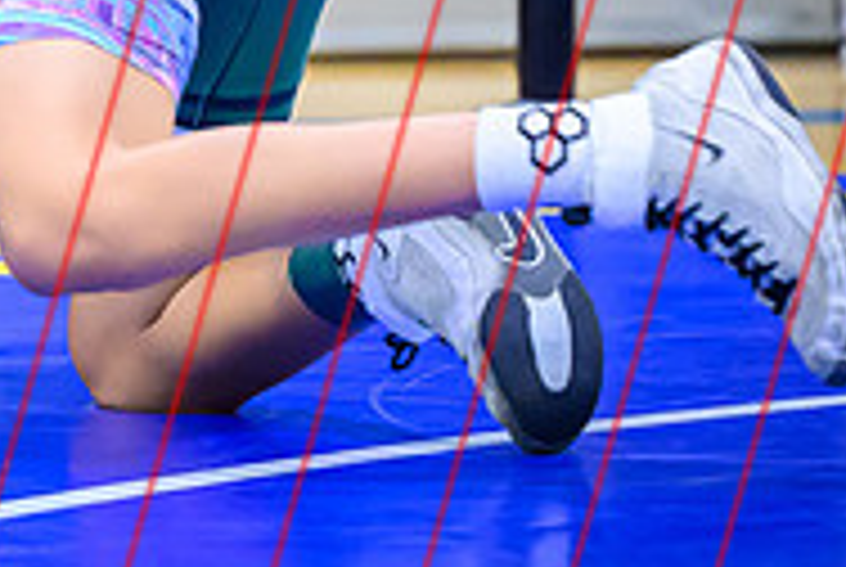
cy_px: -459
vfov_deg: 2.8
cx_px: 183
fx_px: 11674
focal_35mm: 496
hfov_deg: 4.1
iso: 6400
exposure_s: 1/640
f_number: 2.8
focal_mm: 110
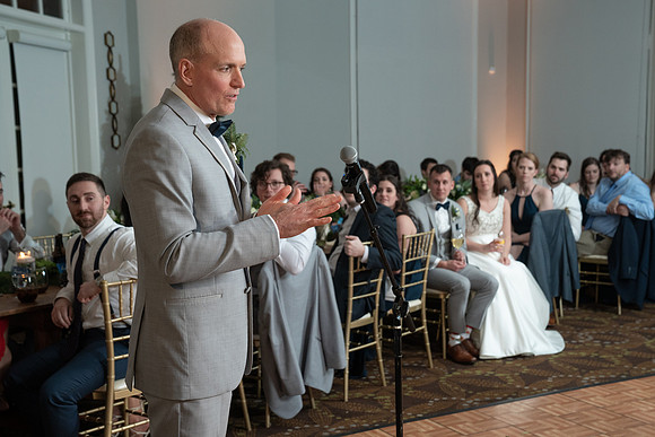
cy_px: 222
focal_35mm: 49
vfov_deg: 27.7
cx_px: 332
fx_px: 887
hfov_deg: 40.5
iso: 2000
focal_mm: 48
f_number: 5
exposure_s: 1/200
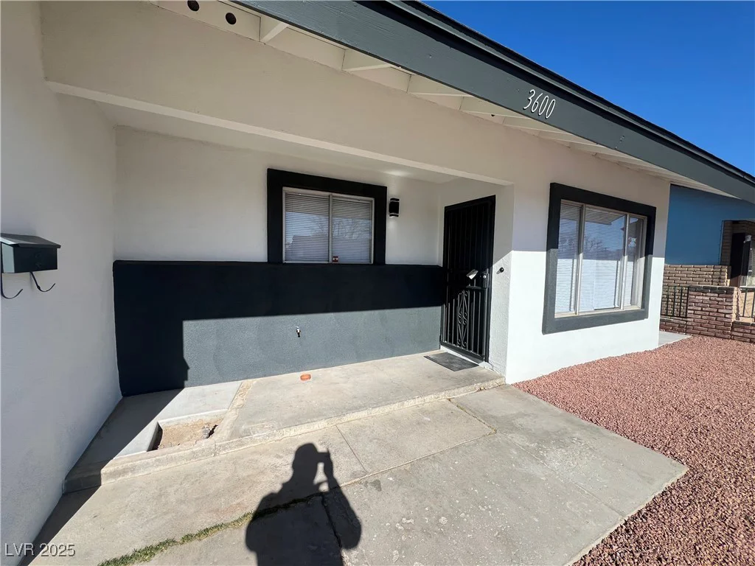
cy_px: 283
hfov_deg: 106.2
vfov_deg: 89.9
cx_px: 378
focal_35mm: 13
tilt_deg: -4.3
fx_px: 284
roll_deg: -1.0
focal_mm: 1.57
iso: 32
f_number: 1.8
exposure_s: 1/1410
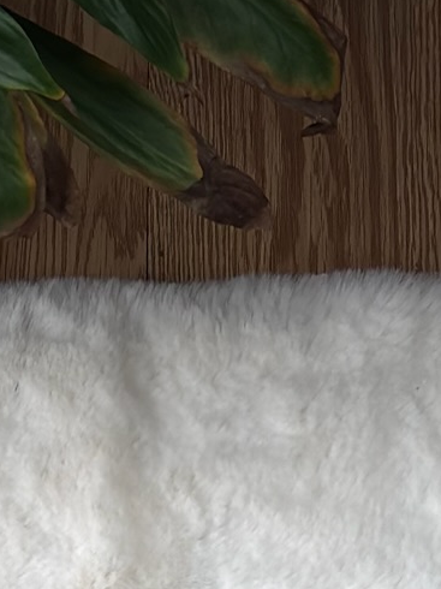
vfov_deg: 9.0
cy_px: 1216
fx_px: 3485
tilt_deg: -74.2
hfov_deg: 7.0
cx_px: -381
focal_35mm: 205
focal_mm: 5.96
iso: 40
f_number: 1.6
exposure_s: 1/159
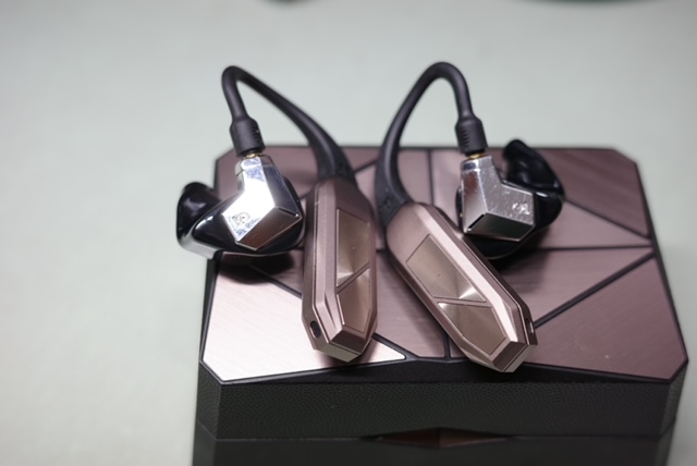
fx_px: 775
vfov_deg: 33.5
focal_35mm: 40
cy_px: 233
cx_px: 348
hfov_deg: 48.4
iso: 200
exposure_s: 1/50
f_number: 2.8
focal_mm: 26
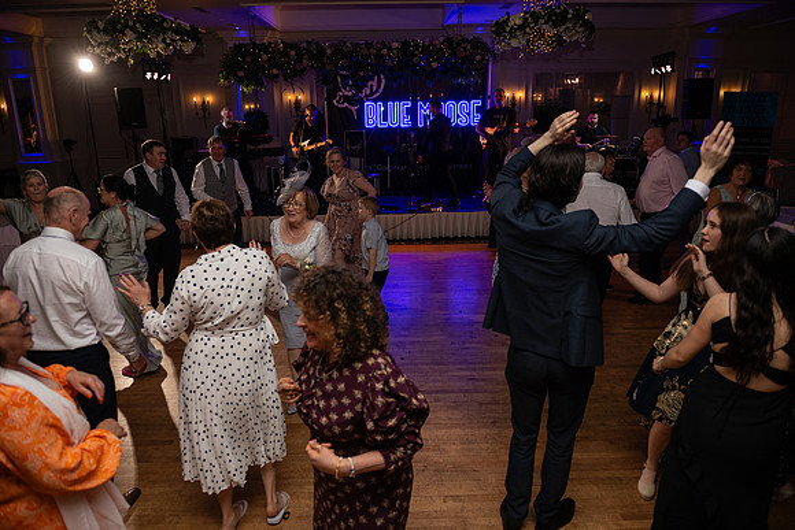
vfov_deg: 53.2
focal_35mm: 24
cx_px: 398
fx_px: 530
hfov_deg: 73.7
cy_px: 265
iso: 500
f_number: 3.5
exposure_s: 1/160
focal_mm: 24
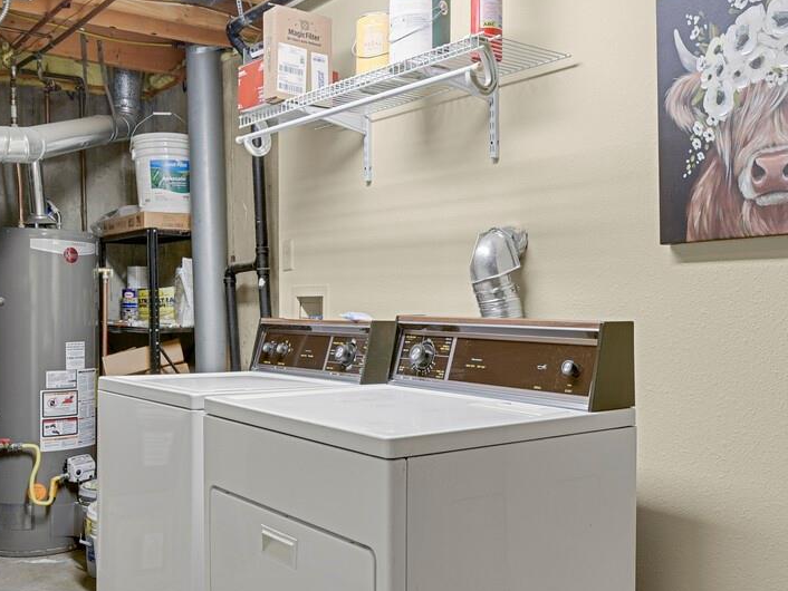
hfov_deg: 50.1
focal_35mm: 37
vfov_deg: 38.7
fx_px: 843
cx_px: 430
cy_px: 316
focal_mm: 17
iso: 250
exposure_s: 4
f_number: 8
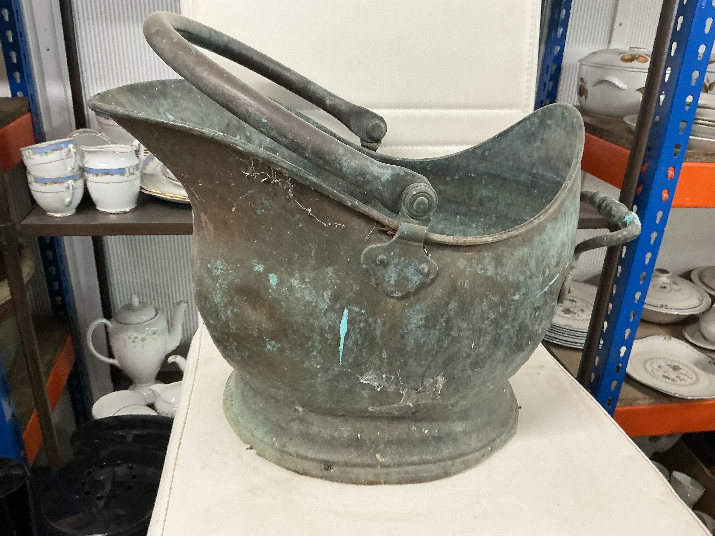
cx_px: 358
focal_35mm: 29
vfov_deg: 48.2
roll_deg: -2.0
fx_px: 599
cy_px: 268
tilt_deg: -23.8
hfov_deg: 61.7
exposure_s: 1/50
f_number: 1.8
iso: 80
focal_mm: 3
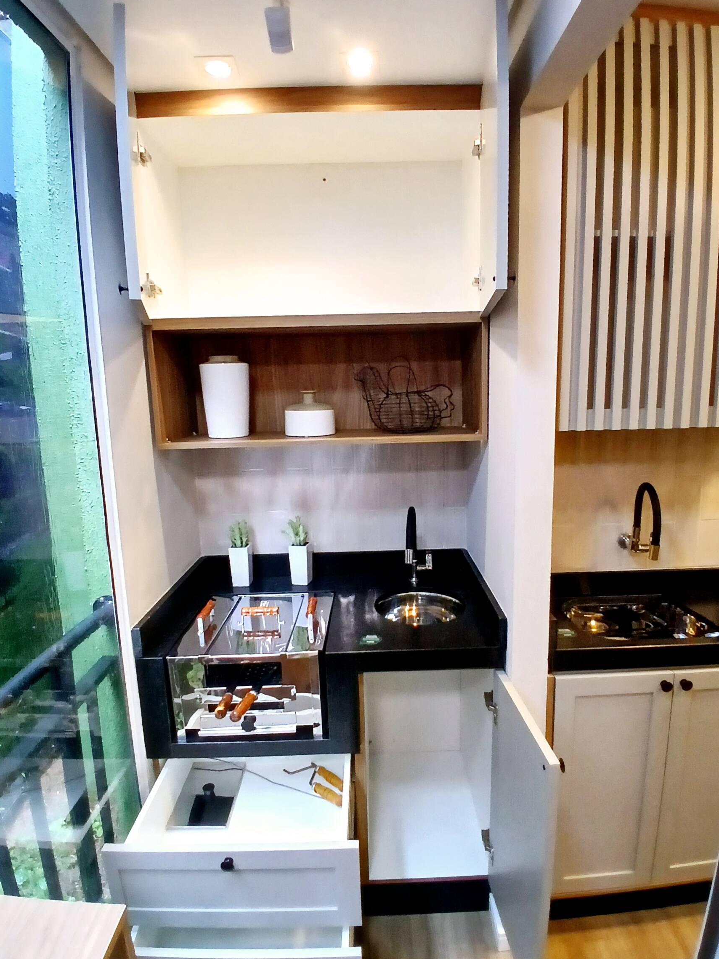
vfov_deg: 87.7
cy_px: 472
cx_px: 380
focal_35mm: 18
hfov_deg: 71.5
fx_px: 498
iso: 160
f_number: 2.2
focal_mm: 1.4
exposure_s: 1/30
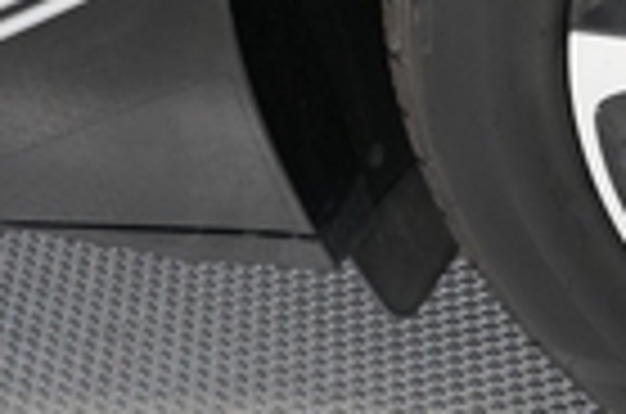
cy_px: -68
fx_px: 2238
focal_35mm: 129
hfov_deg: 14.3
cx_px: 1072
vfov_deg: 10.4
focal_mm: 28
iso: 4000
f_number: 2.8
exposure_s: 1/250
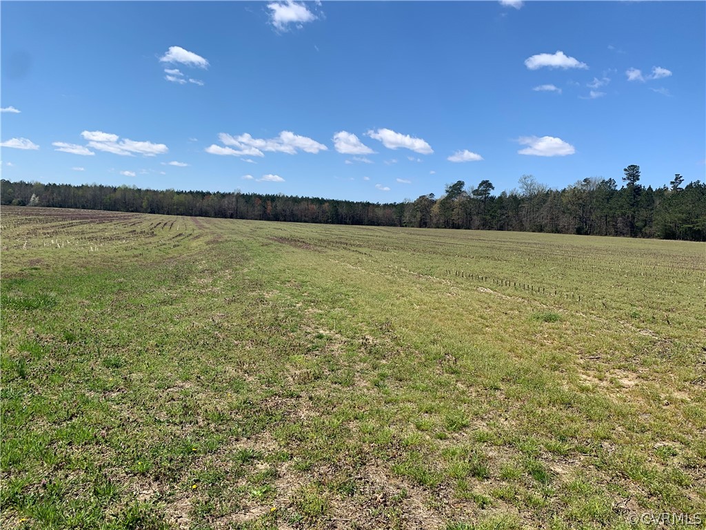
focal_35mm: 26
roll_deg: -5.0
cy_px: 265
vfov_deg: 53.1
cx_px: 353
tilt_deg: -4.5
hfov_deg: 67.3
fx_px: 530
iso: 25
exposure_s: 1/2481
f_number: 1.8
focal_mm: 4.25
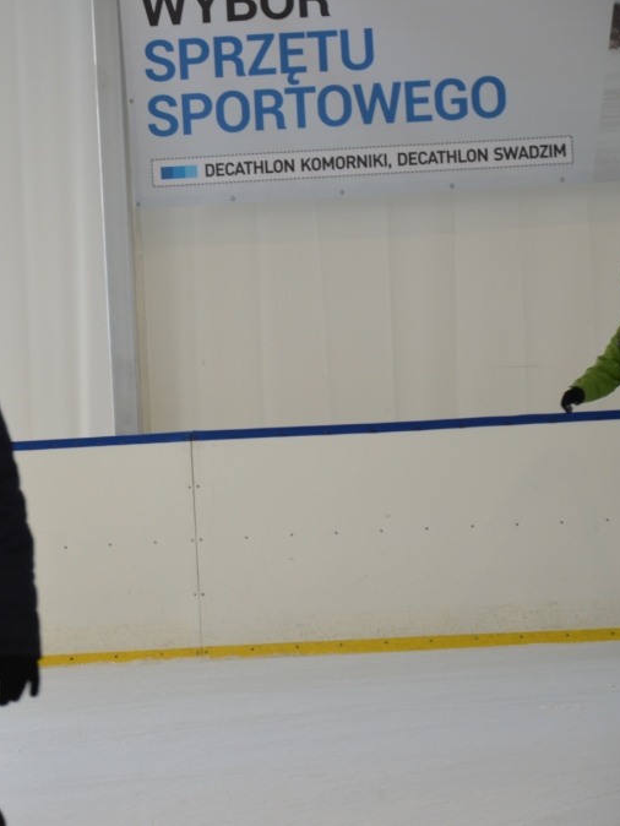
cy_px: 412
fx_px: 4433
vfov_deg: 10.6
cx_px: 9
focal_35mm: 186
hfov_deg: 8.0
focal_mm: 85
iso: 400
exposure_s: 1/100
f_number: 5.6
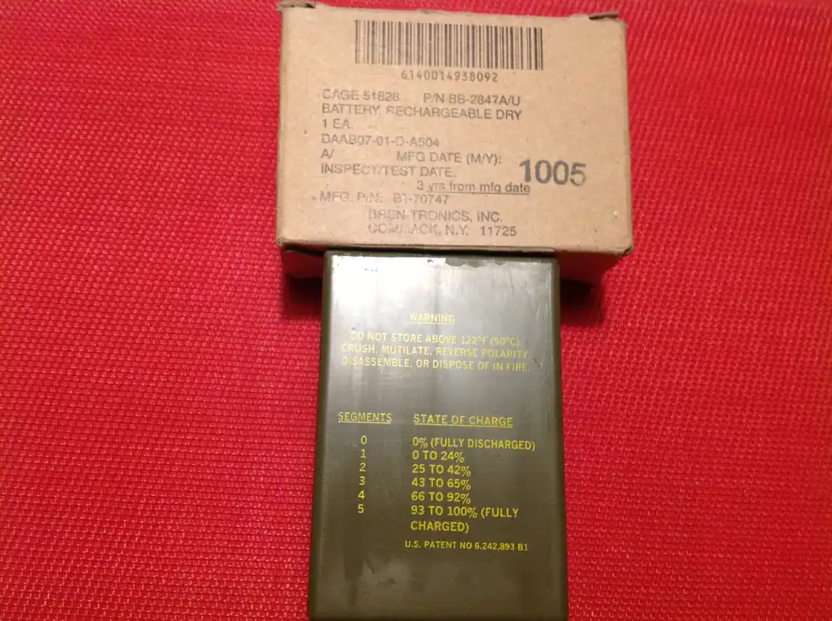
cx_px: 416
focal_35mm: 35
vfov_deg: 40.6
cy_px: 310
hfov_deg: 52.7
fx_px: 840
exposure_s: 1/15
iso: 100
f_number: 2.4
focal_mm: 4.28
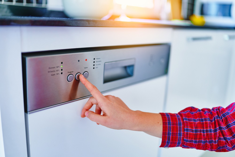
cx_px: 118
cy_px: 78
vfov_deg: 37.8
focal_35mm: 35
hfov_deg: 54.5
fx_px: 228
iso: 100
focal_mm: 35
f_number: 1.2
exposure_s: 1/250
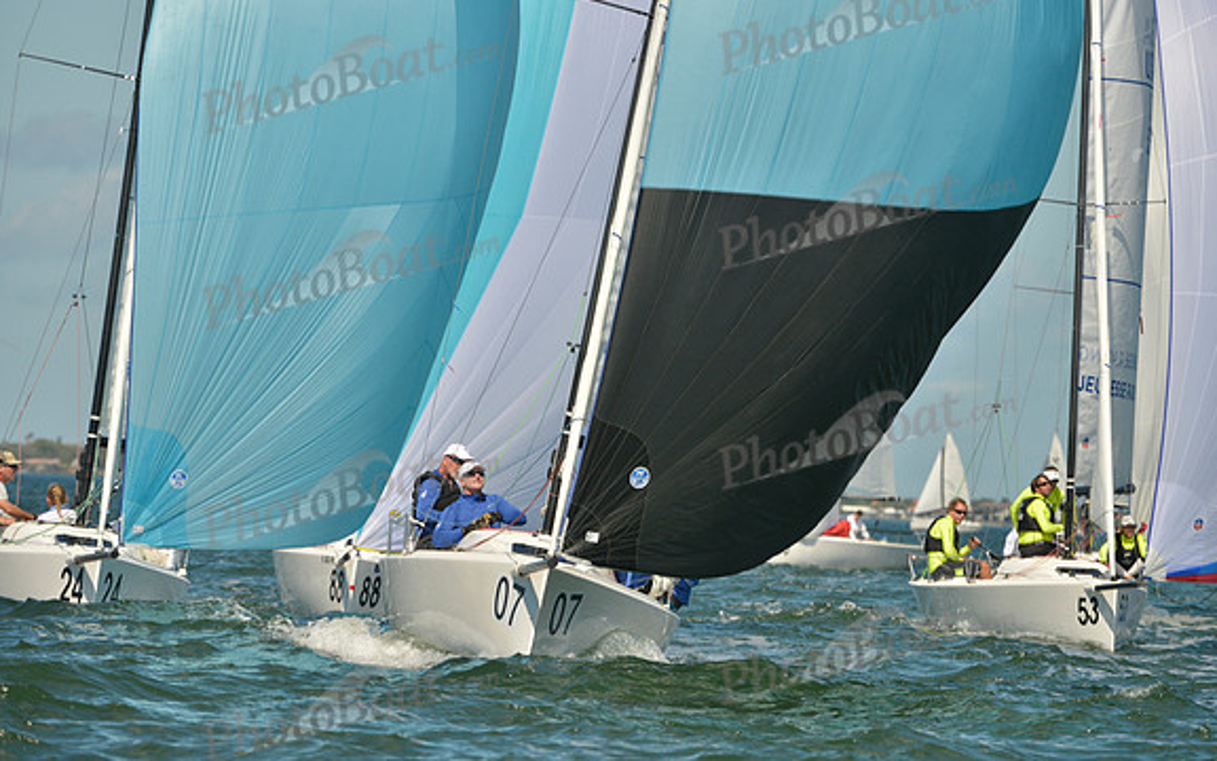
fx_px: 11907
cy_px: 354
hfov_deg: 5.9
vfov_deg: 3.7
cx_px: 611
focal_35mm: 359
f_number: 10
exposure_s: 1/1000
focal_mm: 350
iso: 280
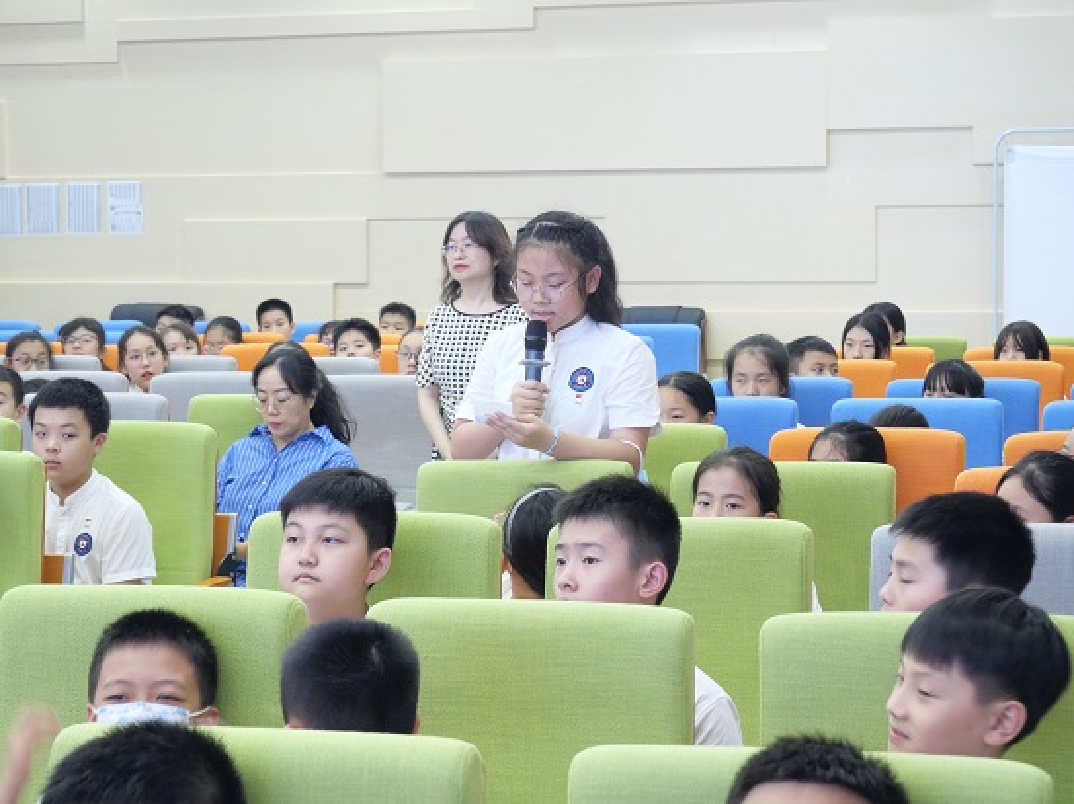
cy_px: 402
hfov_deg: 24.4
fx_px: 2481
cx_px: 537
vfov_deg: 18.4
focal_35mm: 80
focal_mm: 40
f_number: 6.3
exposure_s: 1/40
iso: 3200
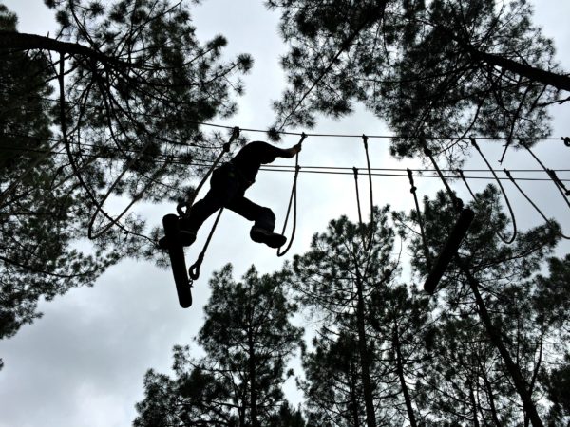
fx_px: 478
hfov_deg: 61.7
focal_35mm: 29
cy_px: 214
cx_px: 285
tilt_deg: +61.0
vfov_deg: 48.2
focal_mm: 4.15
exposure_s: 1/4405
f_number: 2.2
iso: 32
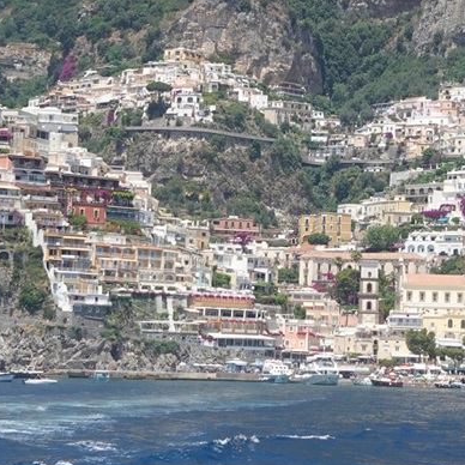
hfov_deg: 11.6
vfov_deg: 11.6
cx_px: 425
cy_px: 55
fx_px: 2280
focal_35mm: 150
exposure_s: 1/400
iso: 125
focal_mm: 20.25
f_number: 5.6
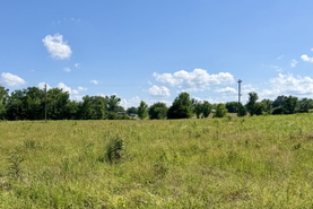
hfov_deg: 52.0
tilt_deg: -2.1
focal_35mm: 36
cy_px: 133
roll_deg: -0.2
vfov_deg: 36.7
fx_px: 313
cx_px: 103
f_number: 1.78
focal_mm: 6.76
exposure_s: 1/5714
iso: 80
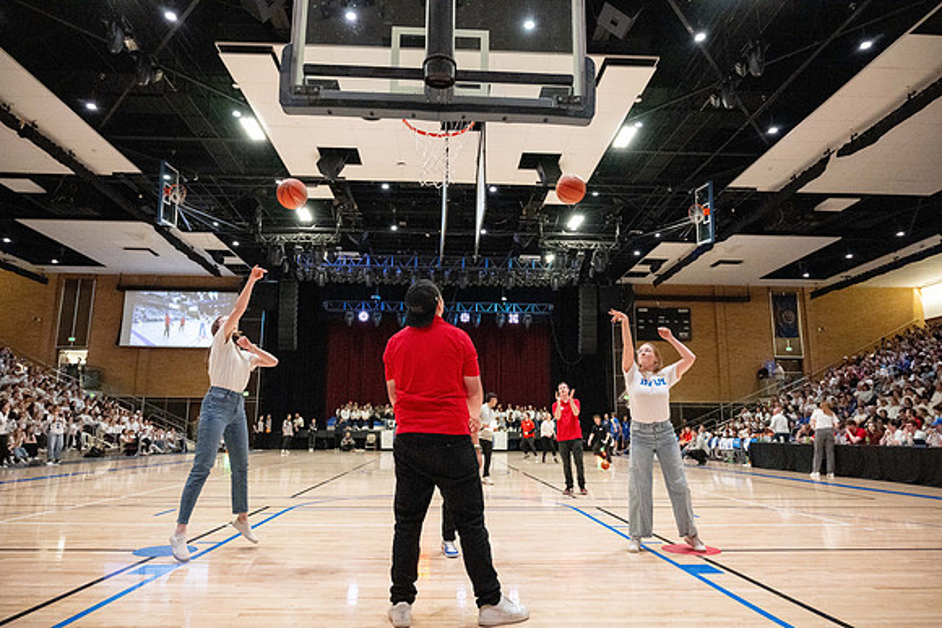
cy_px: 314
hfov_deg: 73.7
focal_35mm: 24
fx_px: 628
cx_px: 471
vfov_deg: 53.2
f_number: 4
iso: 8000
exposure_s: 1/500
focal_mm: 24
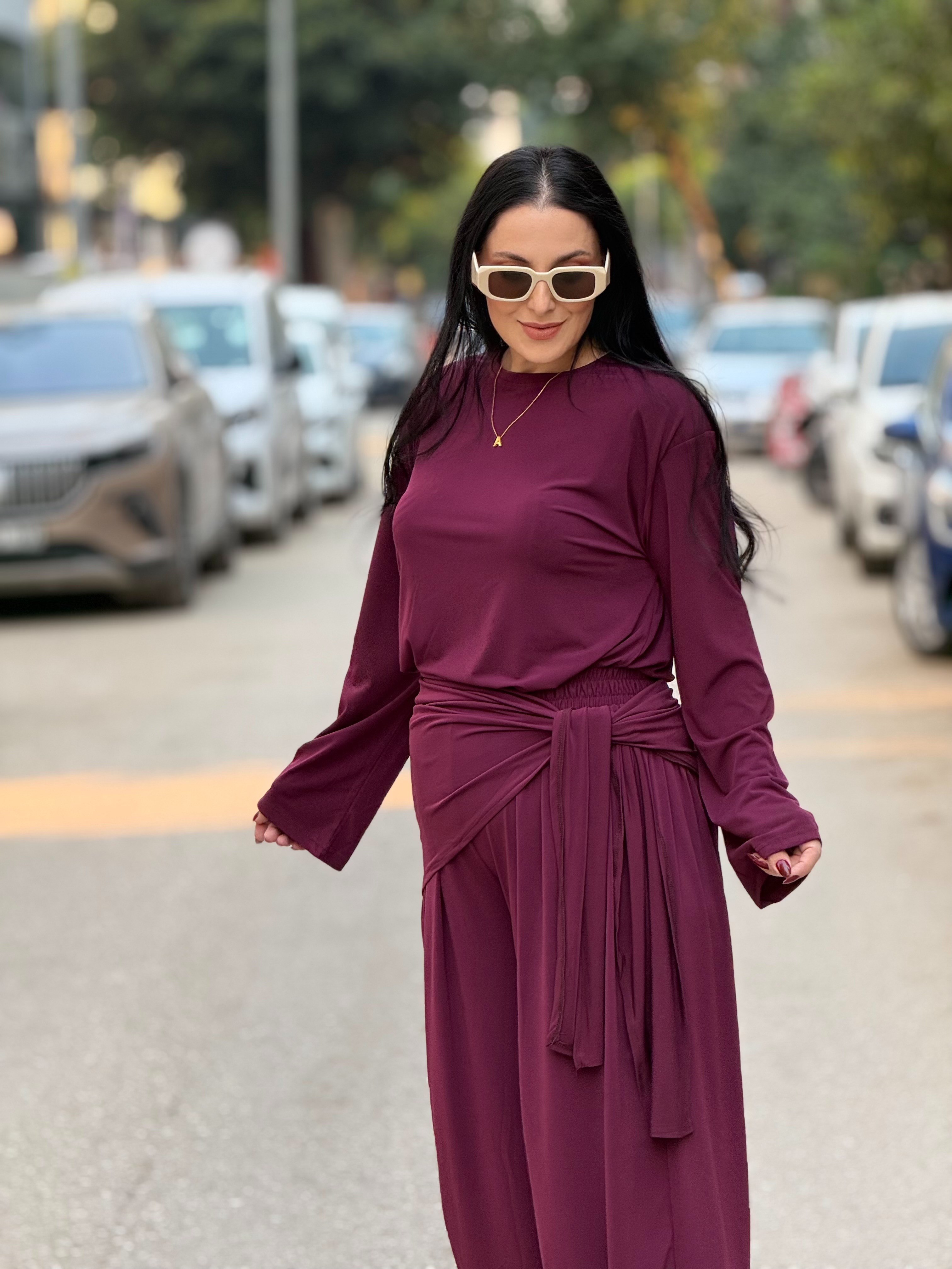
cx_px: 476
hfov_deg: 12.3
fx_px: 4400
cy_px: 634
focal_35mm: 120
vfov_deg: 16.4
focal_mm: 15.66
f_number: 2.8
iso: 64
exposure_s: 1/165
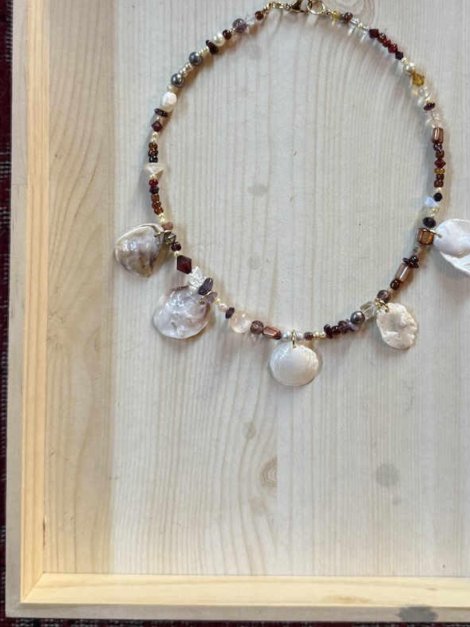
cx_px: 296
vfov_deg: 42.5
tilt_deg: -88.6
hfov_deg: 32.7
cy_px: 219
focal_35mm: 44
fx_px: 796
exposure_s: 1/116
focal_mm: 6.76
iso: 200
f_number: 1.78
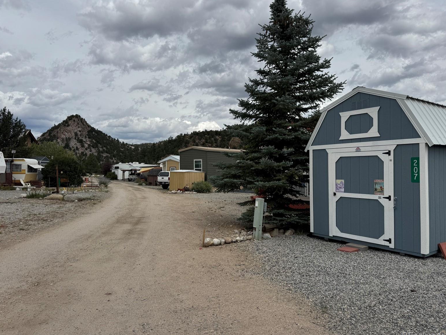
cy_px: 167
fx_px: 322
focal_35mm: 25
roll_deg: -0.2
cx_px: 217
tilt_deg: -0.5
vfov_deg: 54.9
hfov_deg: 69.4
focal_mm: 6.76
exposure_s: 1/9009
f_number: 1.78
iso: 80
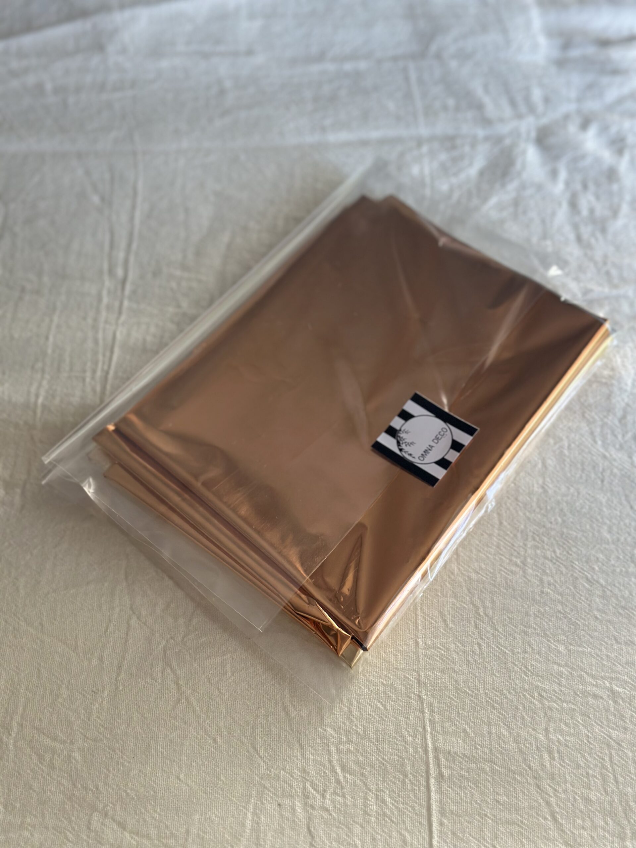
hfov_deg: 30.3
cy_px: 424
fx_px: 1176
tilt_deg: -58.1
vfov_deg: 39.7
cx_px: 318
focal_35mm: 48
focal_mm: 6.86
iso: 125
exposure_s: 1/121
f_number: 1.78
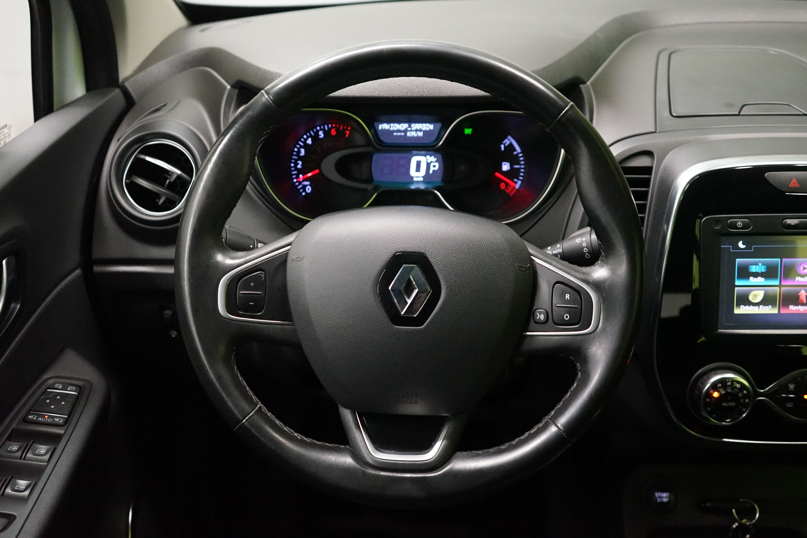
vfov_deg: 36.9
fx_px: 807
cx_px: 404
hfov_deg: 53.1
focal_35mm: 36
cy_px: 269
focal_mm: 36
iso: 6400
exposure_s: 1/60
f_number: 4
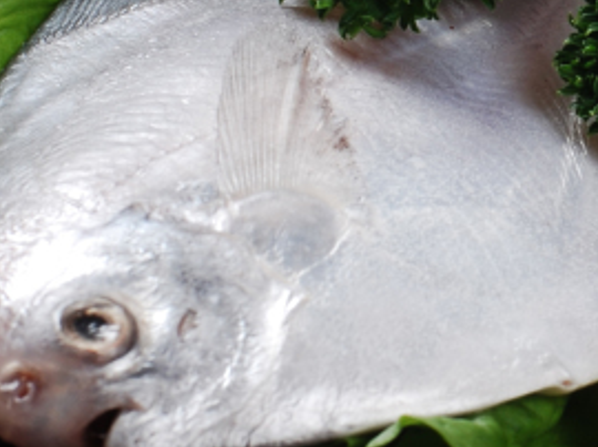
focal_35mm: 274
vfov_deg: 5.4
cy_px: -39
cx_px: 740
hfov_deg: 7.2
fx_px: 4729
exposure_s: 1/125
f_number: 13
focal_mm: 50
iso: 100
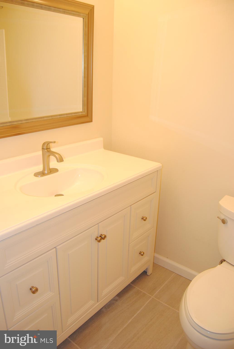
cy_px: 174
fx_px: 262
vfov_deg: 67.3
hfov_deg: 48.1
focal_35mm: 27
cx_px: 117
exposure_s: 1/60
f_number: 4
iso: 400
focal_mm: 18
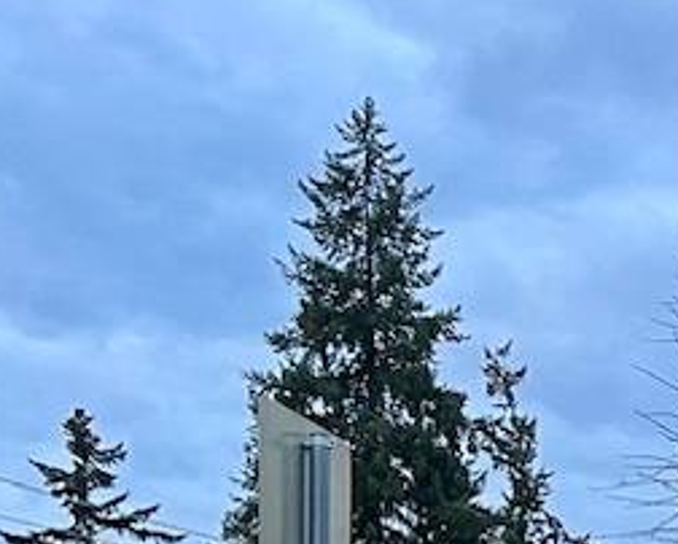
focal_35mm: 124
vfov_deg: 11.2
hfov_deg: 13.2
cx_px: 1404
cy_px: 1131
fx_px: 2490
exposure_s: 1/40
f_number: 1.6
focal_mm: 5.1
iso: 80
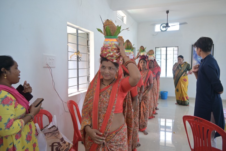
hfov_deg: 67.4
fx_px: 169
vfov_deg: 47.9
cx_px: 113
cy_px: 76
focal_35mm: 27
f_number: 3.5
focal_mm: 18
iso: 250
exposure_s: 1/80
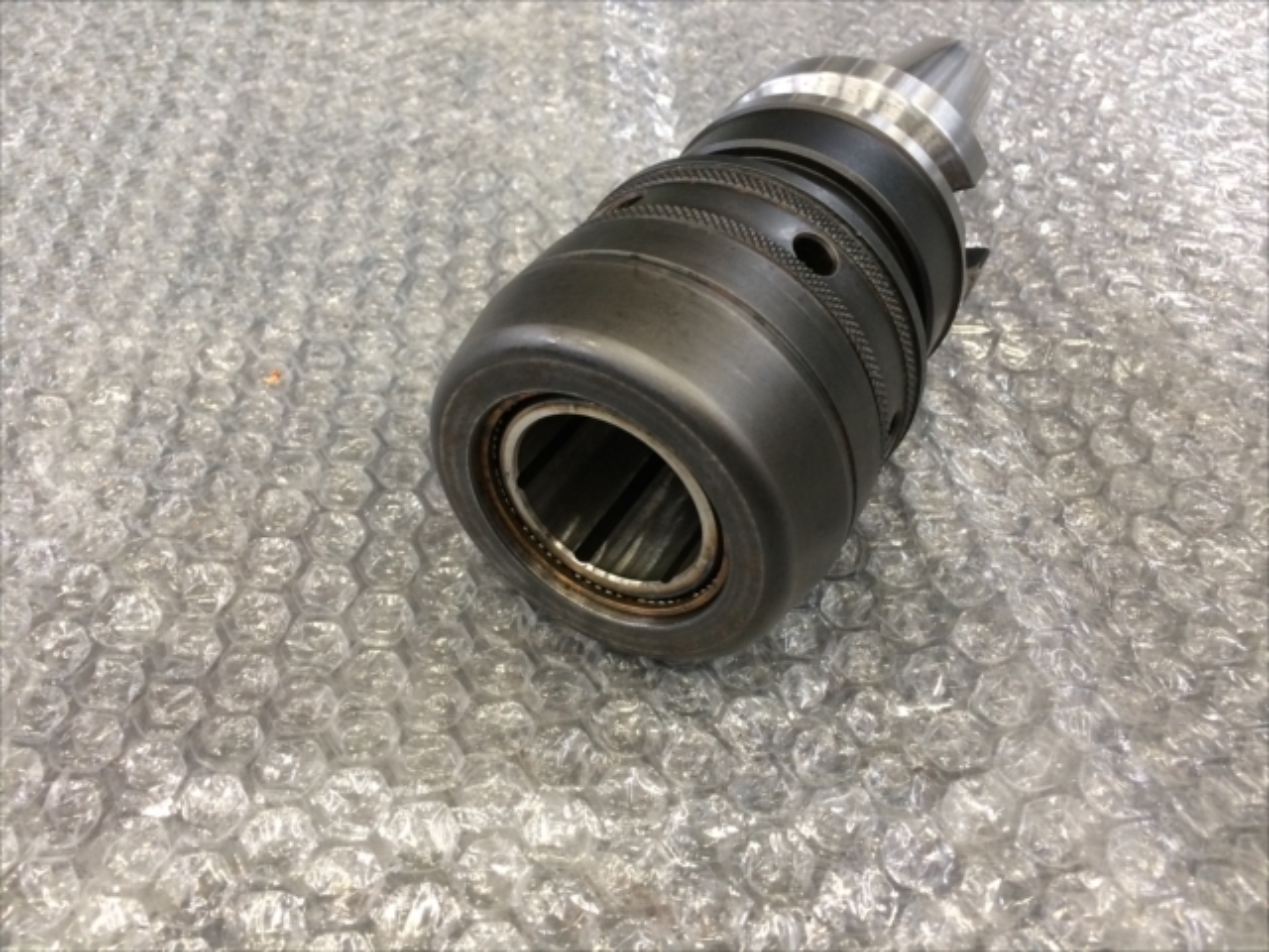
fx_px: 1063
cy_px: 476
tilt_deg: -48.7
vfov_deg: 48.2
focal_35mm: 29
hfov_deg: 61.7
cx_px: 634
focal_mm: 4.15
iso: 125
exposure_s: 1/30
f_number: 2.2
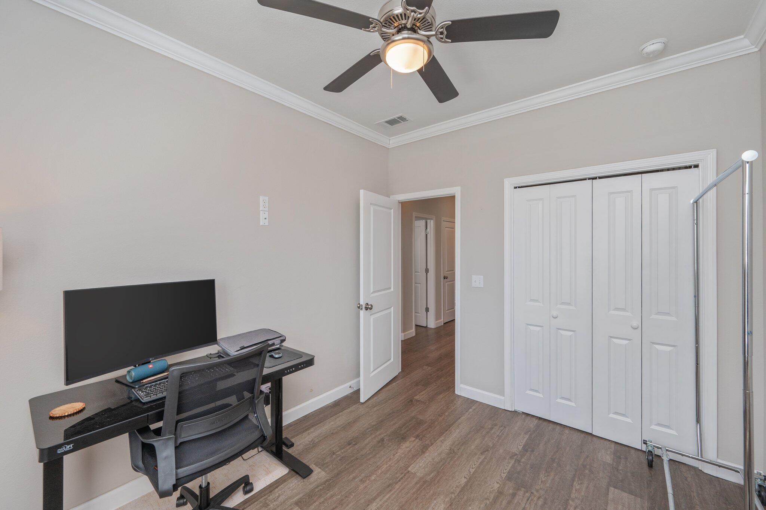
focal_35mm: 14
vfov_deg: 81.1
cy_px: 255
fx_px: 298
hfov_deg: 104.3
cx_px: 383
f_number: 9
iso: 200
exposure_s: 1/30
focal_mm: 14
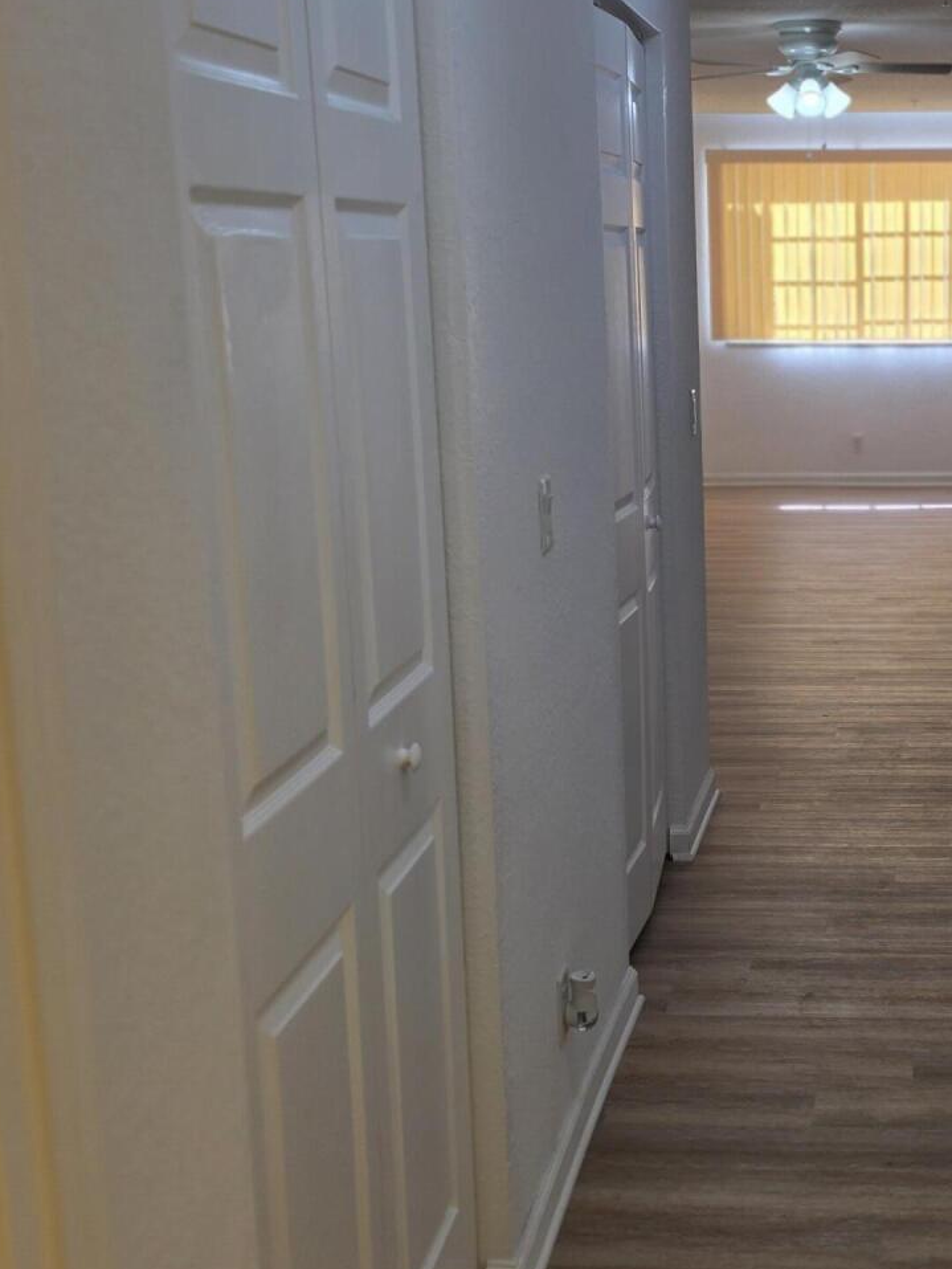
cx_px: 845
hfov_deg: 29.1
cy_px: 589
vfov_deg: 39.6
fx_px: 1759
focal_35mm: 48
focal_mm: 6.3
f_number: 1.7
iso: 25
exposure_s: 1/120
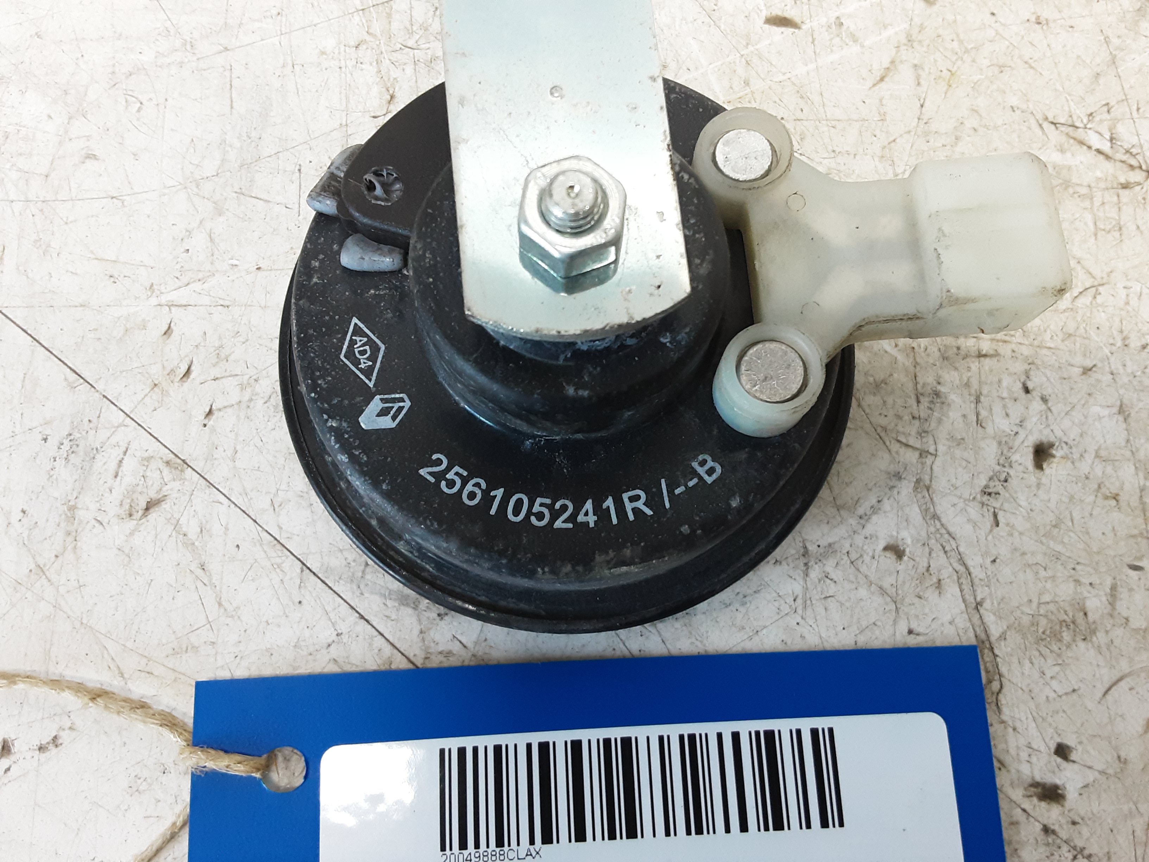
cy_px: 431
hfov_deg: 65.3
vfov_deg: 51.4
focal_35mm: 27
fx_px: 896
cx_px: 574
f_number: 1.9
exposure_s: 1/33
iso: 160
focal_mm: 2.91
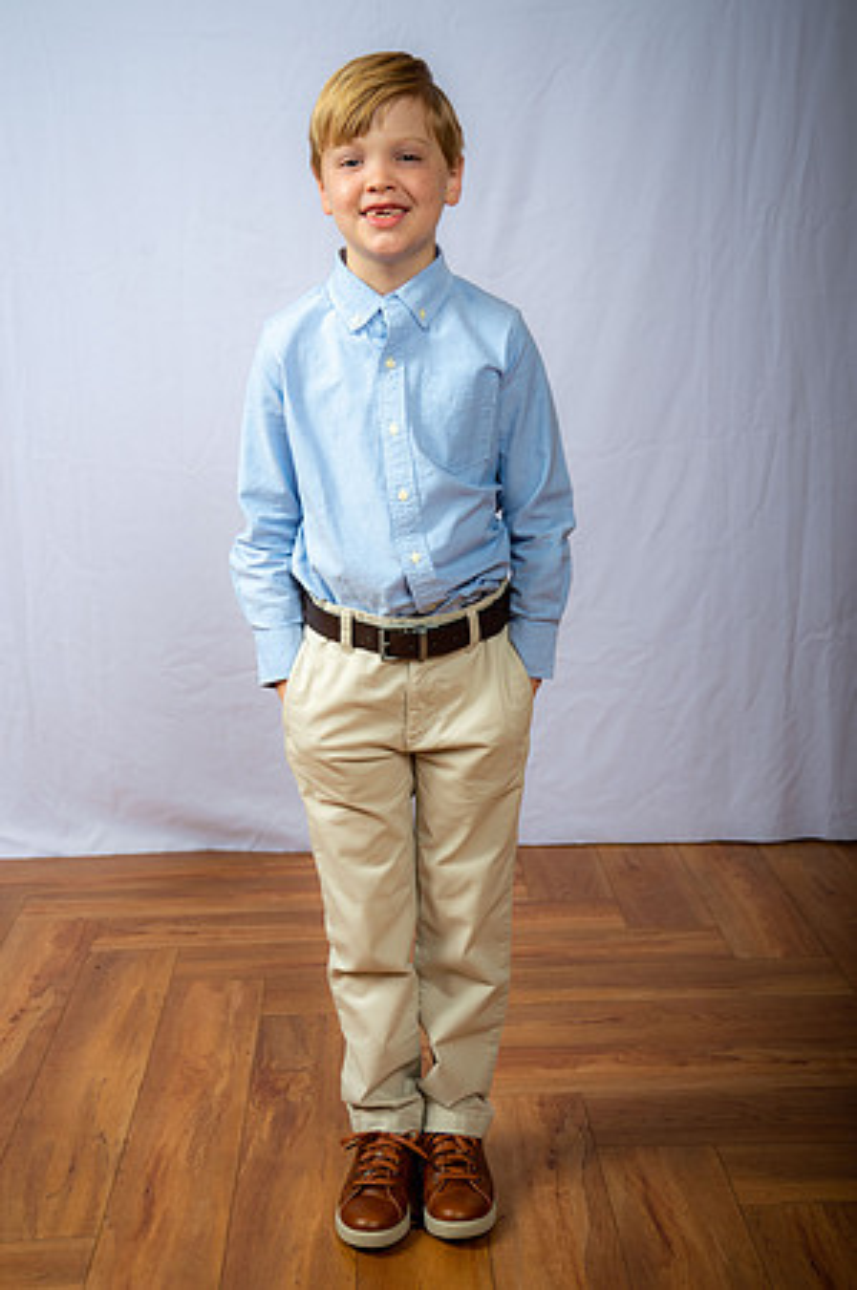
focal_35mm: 52
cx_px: 428
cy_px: 645
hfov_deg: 25.9
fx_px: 1861
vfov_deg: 38.2
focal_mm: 52
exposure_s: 1/200
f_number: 6.3
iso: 250
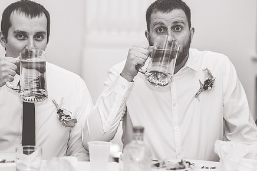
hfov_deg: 18.1
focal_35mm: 113
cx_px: 105
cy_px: 72
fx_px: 807
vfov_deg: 12.1
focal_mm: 85
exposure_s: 1/125
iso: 640
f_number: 2.2
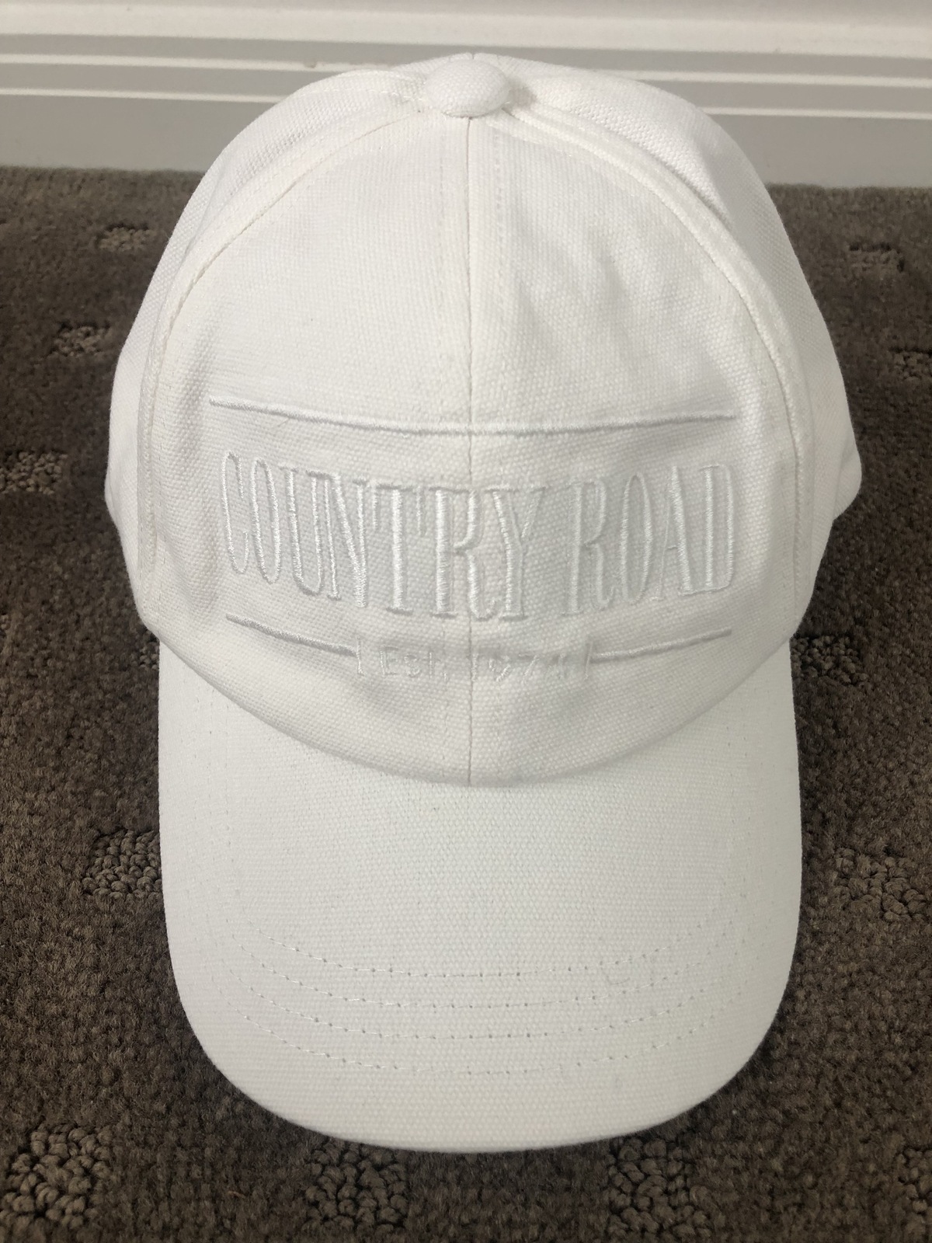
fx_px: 1005
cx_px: 466
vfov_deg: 63.4
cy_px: 622
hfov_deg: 49.7
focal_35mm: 28
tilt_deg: -51.4
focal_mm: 3.99
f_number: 1.8
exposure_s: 1/30
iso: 25
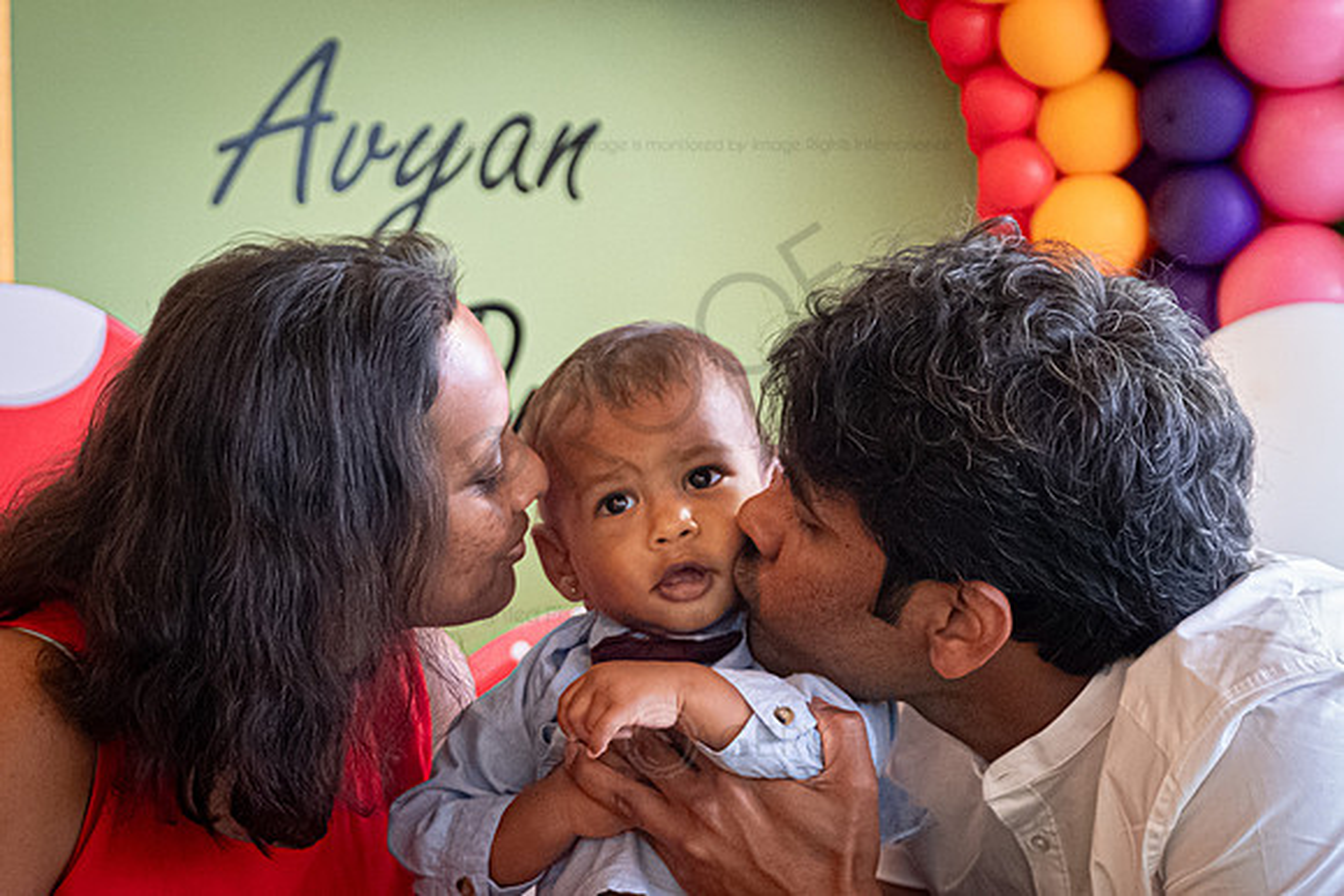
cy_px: 651
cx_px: 458
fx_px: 5873
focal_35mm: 157
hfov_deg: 13.0
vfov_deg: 8.7
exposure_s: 1/60
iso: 3200
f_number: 2.8
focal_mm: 71.5
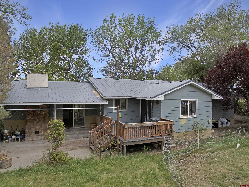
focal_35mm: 24
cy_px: 94
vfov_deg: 56.8
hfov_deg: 71.6
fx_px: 173
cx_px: 124
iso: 200
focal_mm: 12.29
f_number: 2.8
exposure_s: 1/15
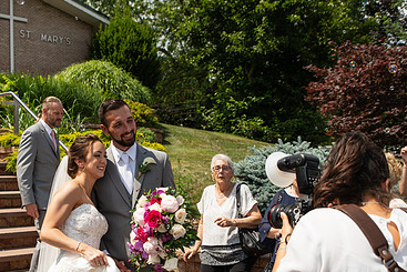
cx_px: 123
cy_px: 198
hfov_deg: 39.7
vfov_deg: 27.2
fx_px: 554
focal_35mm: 49
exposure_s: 1/1250
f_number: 4
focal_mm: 31
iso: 125
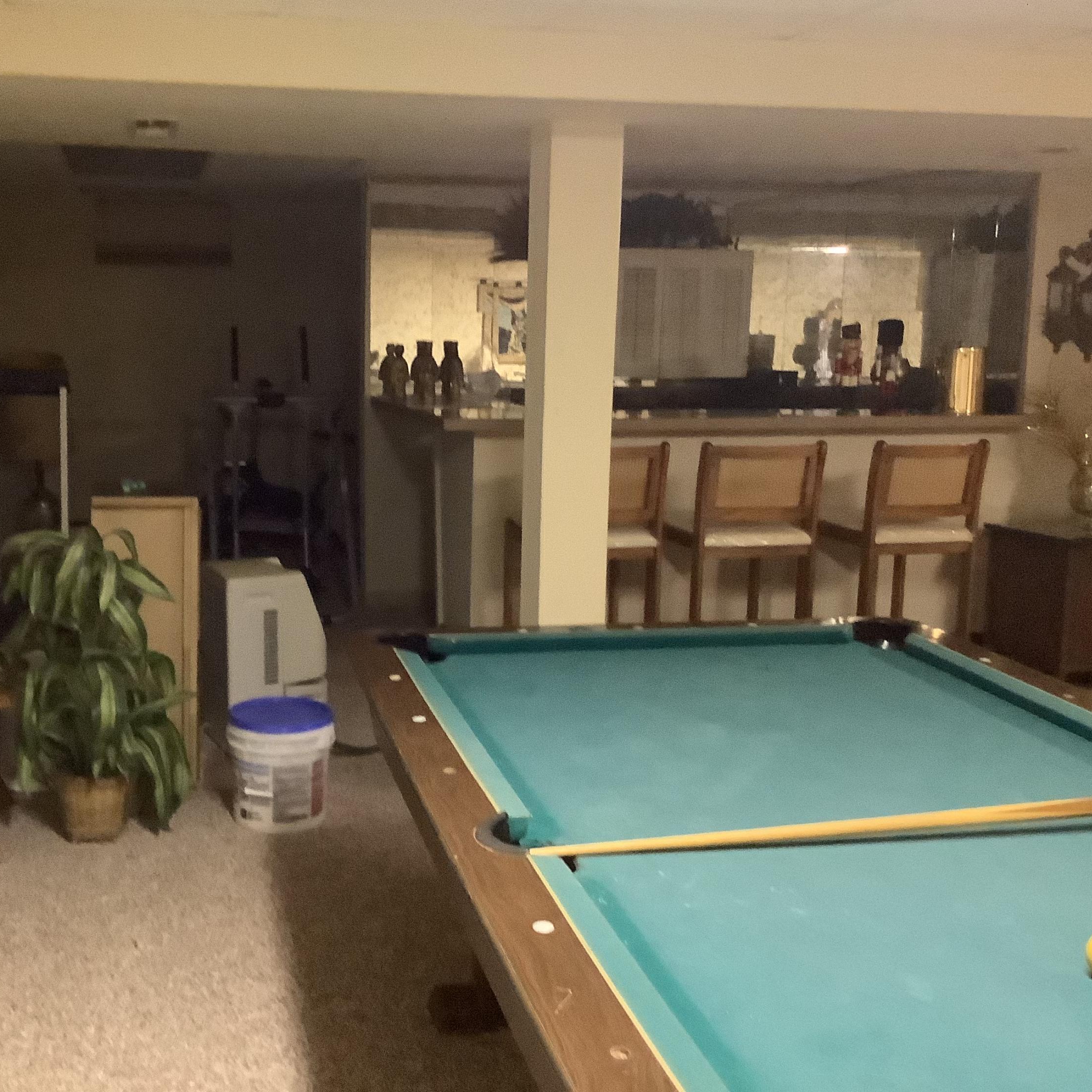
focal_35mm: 37
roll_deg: -1.0
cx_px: 386
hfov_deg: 44.4
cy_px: 544
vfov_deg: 44.9
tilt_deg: -9.6
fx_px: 1321
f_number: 2.4
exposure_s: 1/20
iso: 640
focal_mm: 3.3
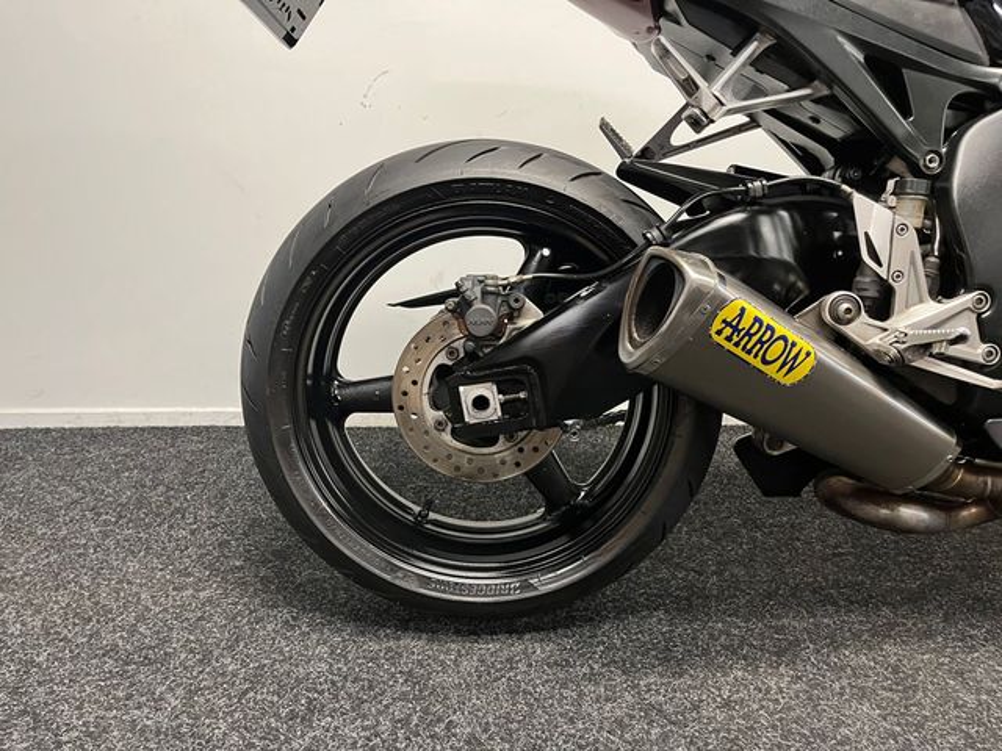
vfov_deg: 53.1
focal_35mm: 26
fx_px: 753
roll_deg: -0.2
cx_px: 501
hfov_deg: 67.3
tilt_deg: -14.8
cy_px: 376
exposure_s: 1/50
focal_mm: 5.1
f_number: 1.6
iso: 200
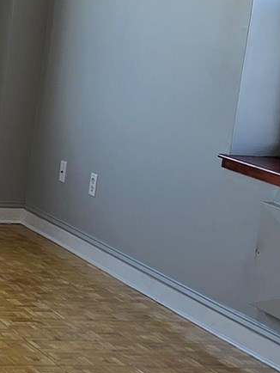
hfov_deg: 11.5
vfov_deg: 16.1
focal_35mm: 122
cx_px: -166
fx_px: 1314
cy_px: 198
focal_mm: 5.4
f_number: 1.8
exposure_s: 1/120
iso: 32
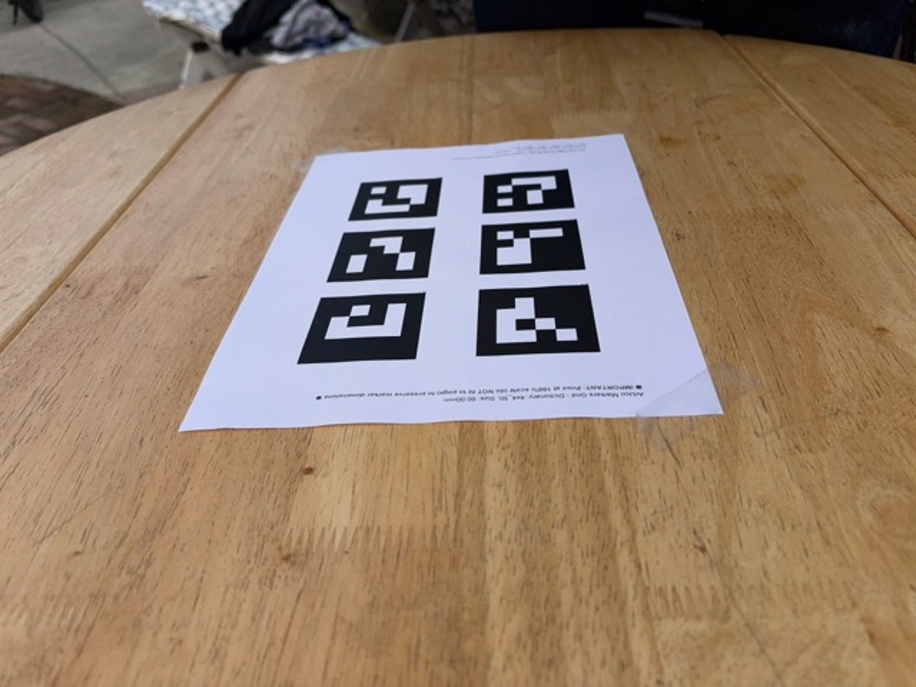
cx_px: 458
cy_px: 344
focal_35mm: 26
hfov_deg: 67.3
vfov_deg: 53.1
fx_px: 688
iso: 50
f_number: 1.6
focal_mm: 5.96
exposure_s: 1/2985
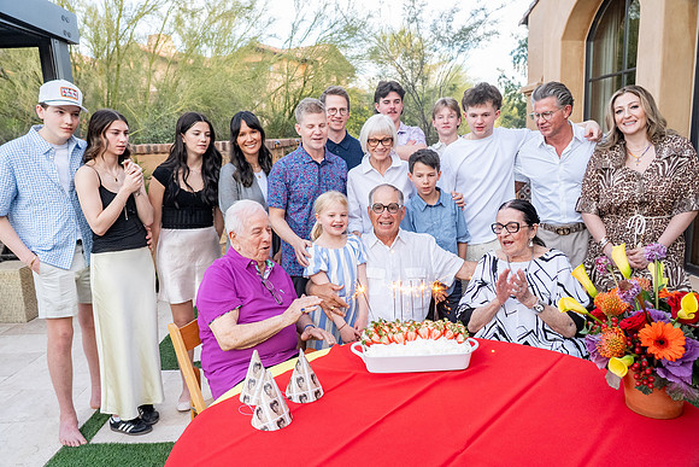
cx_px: 350
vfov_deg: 49.6
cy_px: 234
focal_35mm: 26
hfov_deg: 69.4
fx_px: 505
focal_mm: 26
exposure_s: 1/160
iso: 1250
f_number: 6.3
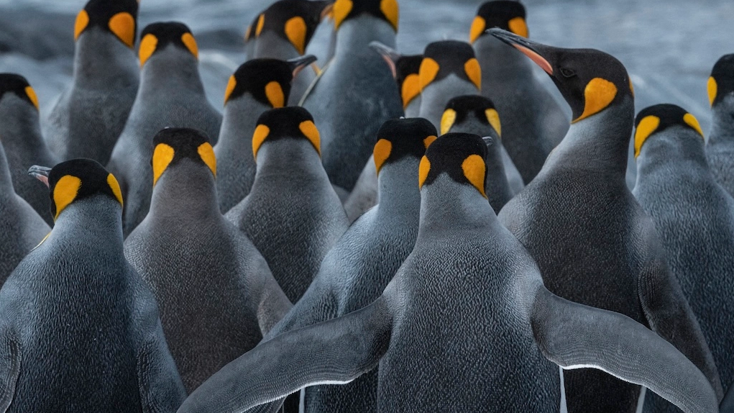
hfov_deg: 3.1
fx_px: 13622
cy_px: 184
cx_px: 341
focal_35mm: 700
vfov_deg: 1.7
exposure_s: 1/1600
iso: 5000
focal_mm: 588
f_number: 20
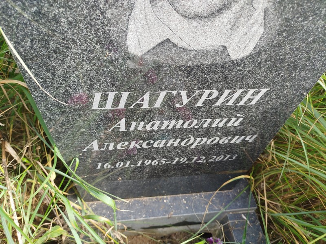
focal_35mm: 24
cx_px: 163
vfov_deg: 56.8
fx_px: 226
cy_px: 122
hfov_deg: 71.6
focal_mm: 5.31
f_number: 1.7
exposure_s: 1/100
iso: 80
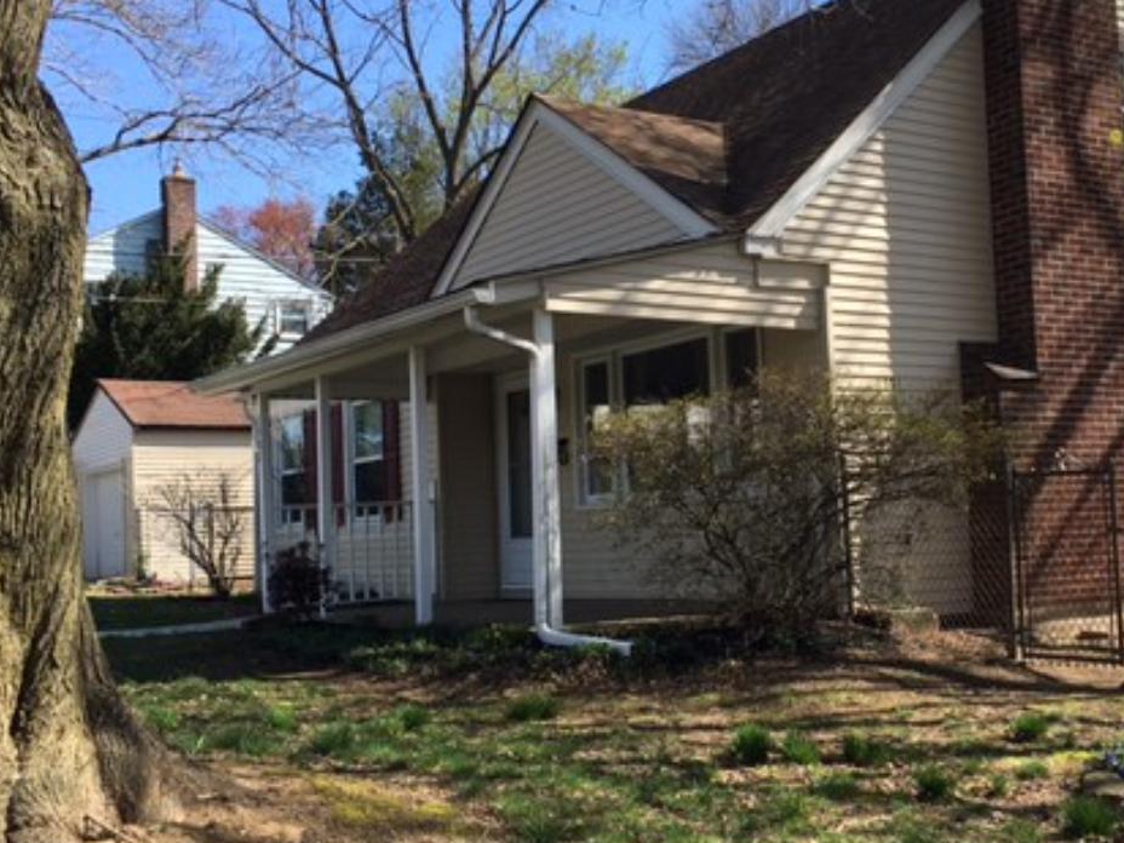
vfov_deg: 32.2
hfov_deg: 41.8
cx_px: 699
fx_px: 1461
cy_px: 441
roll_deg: +3.1
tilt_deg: +3.0
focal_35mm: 45
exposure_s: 1/874
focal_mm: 4.15
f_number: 2.2
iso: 25
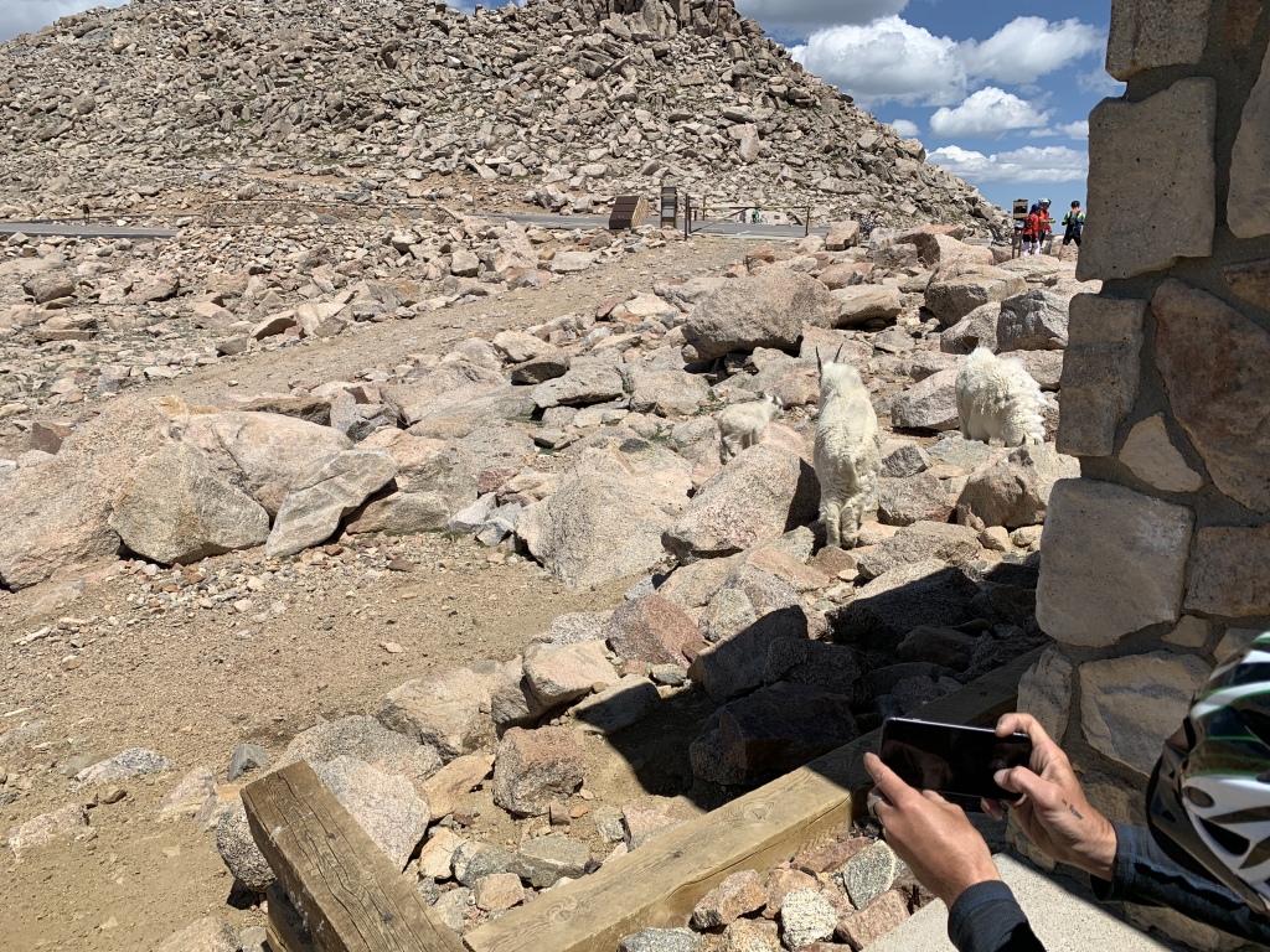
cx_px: 635
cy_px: 476
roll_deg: -0.4
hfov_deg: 67.3
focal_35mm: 26
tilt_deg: -14.5
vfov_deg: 53.1
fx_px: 954
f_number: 1.8
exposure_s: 1/3521
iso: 25
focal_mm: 4.25
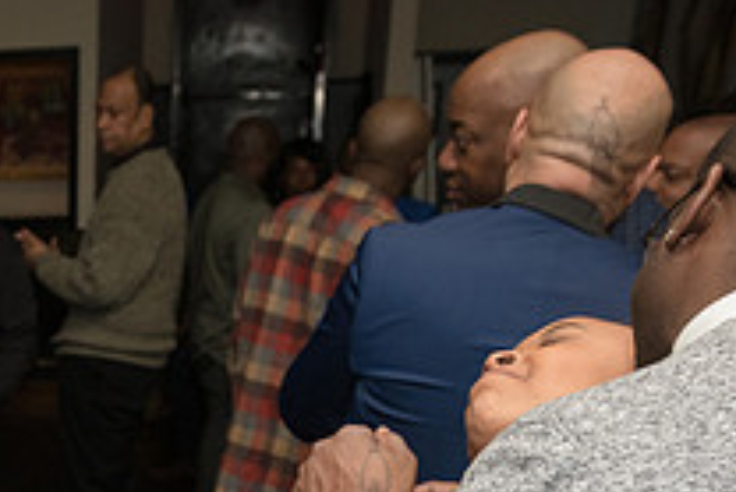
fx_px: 1371
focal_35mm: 67
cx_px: -85
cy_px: 671
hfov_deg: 27.4
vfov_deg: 18.6
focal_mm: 24
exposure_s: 1/250
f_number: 4.5
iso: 2000
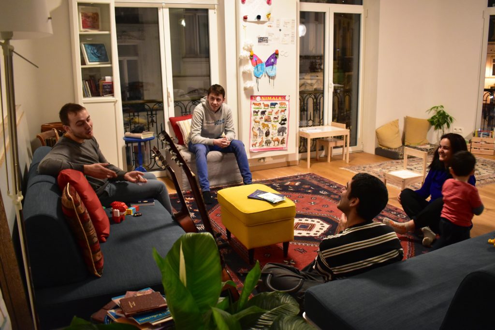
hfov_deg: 59.5
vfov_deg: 41.7
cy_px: 165
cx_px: 248
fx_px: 433
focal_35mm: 32
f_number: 4
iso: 3200
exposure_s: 1/40
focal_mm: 21
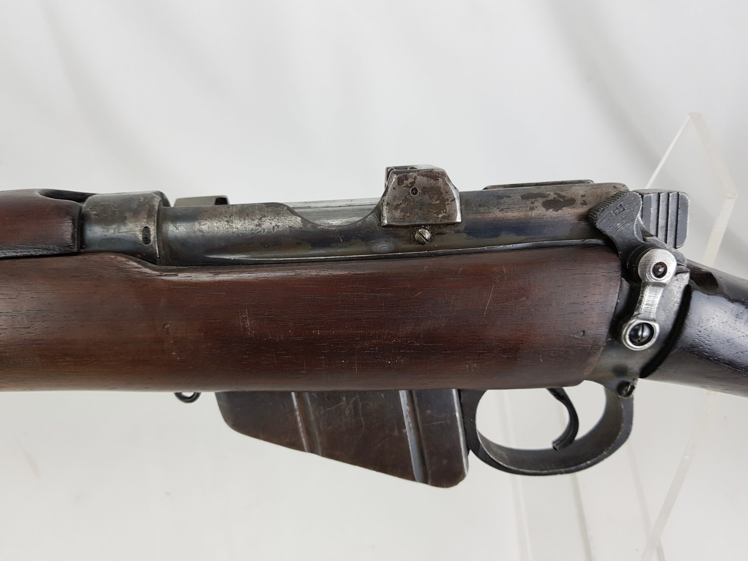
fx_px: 562
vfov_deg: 53.1
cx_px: 374
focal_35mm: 26
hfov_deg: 67.3
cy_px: 280
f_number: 1.7
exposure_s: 1/100
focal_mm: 4.3
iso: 80
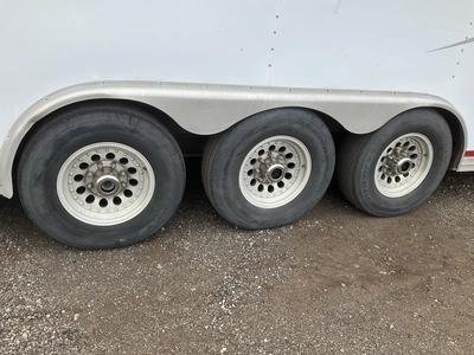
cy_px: 178
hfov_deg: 61.7
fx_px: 397
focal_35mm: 29
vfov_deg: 48.2
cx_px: 237
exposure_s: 1/770
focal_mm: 3
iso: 25
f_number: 1.8
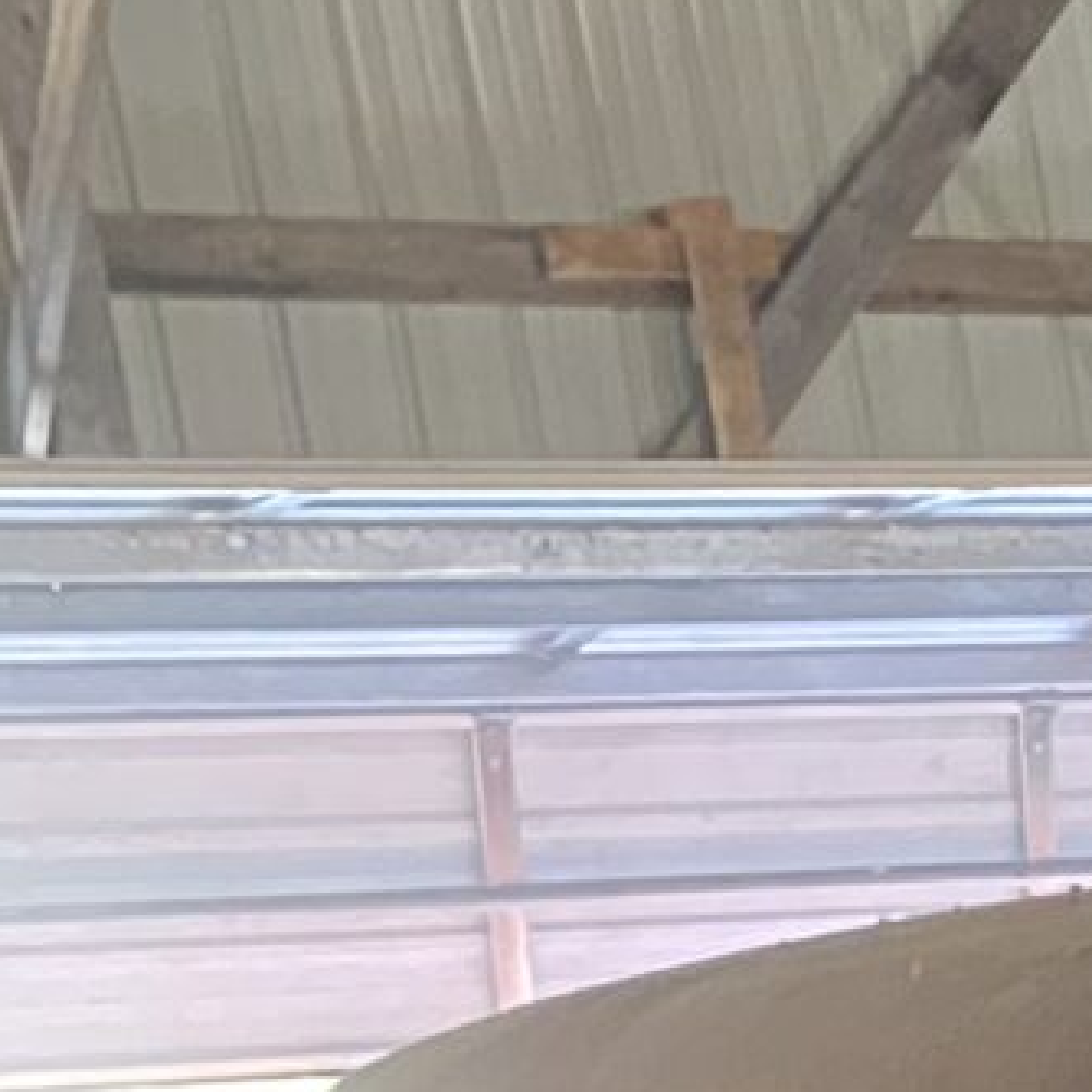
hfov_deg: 8.8
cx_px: 2867
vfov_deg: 8.5
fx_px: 6282
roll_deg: +4.6
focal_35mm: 176
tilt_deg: -17.8
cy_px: 3119
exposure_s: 1/30
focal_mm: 4.25
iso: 640
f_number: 1.8
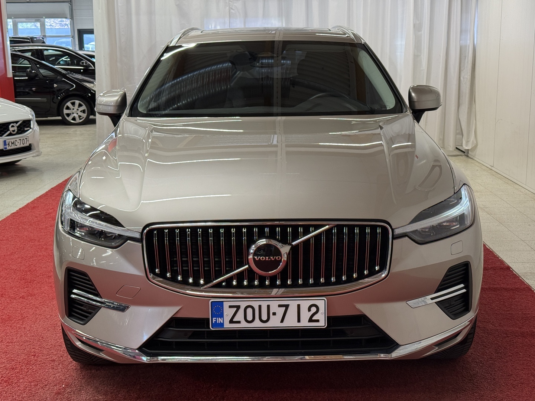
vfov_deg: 30.3
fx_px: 742
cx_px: 268
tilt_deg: -11.2
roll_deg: +0.9
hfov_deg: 39.7
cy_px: 200
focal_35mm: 48
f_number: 1.78
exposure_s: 1/117
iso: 100
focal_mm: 6.76
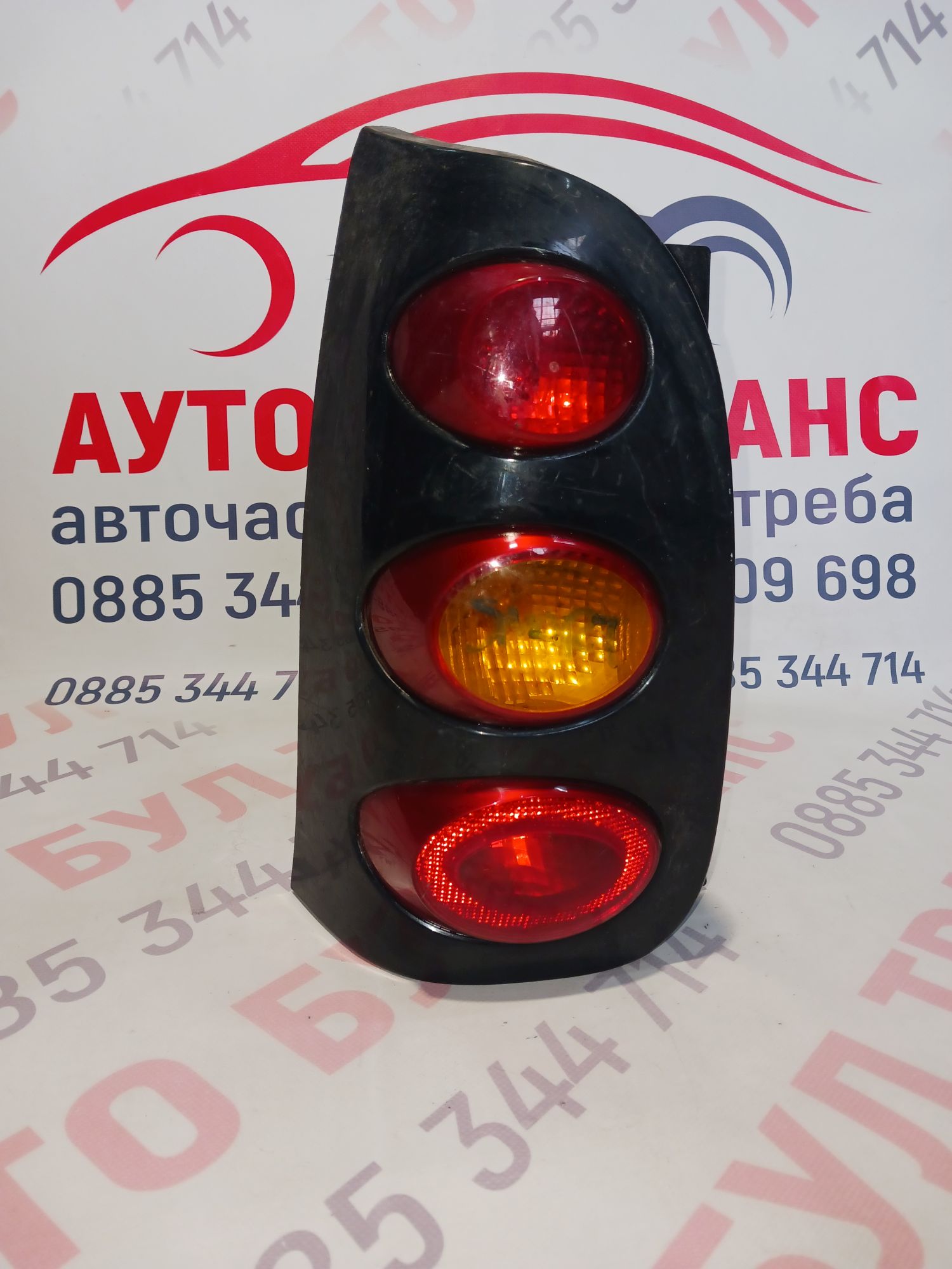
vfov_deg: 65.3
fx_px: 990
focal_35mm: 27
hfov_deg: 51.4
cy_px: 634
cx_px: 476
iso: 160
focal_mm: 4
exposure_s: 1/50
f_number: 1.8
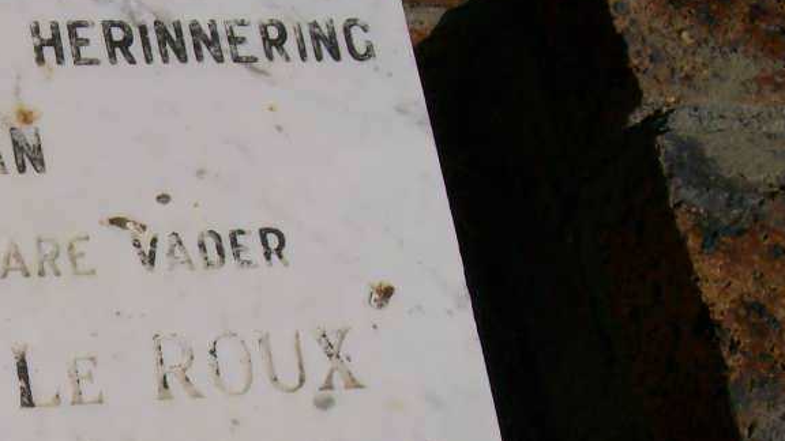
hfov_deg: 16.6
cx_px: 22
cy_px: 397
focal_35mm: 127
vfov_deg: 9.5
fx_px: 2644
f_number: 6
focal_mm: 9.4
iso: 80
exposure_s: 1/1401
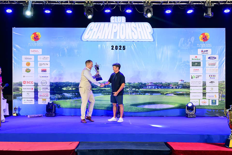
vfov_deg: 39.4
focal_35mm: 34
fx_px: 216
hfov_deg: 56.5
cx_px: 116
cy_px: 78
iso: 1400
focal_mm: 33.5
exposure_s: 1/125
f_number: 6.3
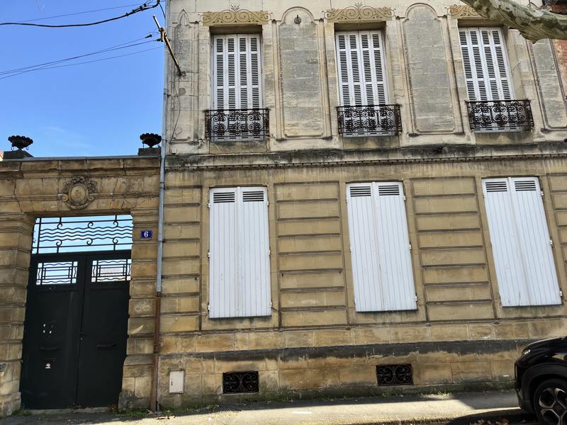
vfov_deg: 53.1
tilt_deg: +14.4
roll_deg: +1.7
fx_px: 426
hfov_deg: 67.3
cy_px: 212
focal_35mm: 26
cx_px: 284
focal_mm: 5.1
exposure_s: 1/804
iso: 50
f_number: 1.6
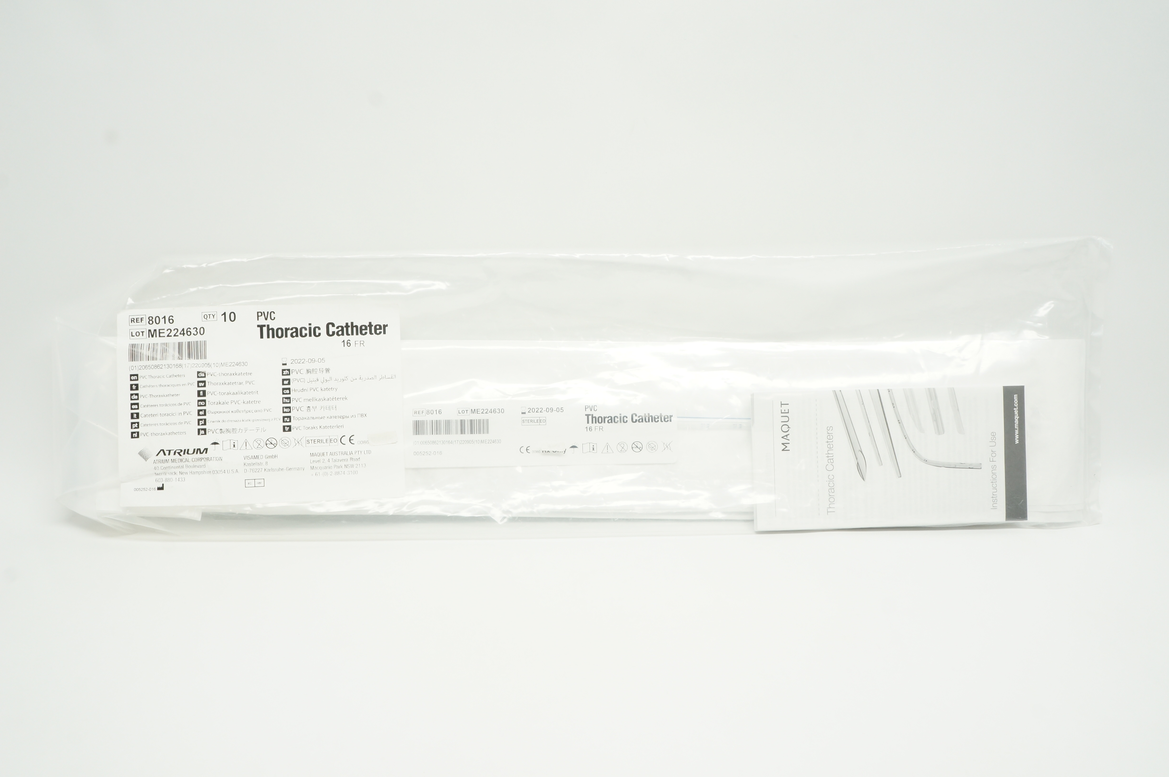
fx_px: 1022
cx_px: 584
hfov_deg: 59.5
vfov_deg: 41.6
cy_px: 388
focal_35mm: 32
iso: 400
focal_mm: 21
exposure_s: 1/15
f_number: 11
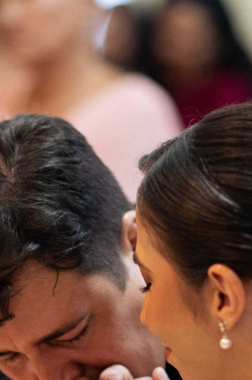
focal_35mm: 250
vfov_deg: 8.2
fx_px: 2629
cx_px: 112
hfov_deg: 5.5
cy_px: 311
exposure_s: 1/320
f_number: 2
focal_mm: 85
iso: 2500
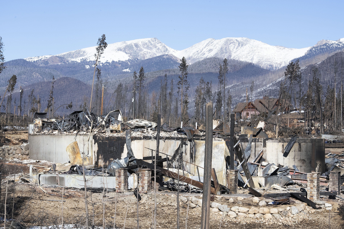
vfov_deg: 13.0
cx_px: 172
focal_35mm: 105
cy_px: 114
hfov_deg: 19.5
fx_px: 1003
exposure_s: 1/320
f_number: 22
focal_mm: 105
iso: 800
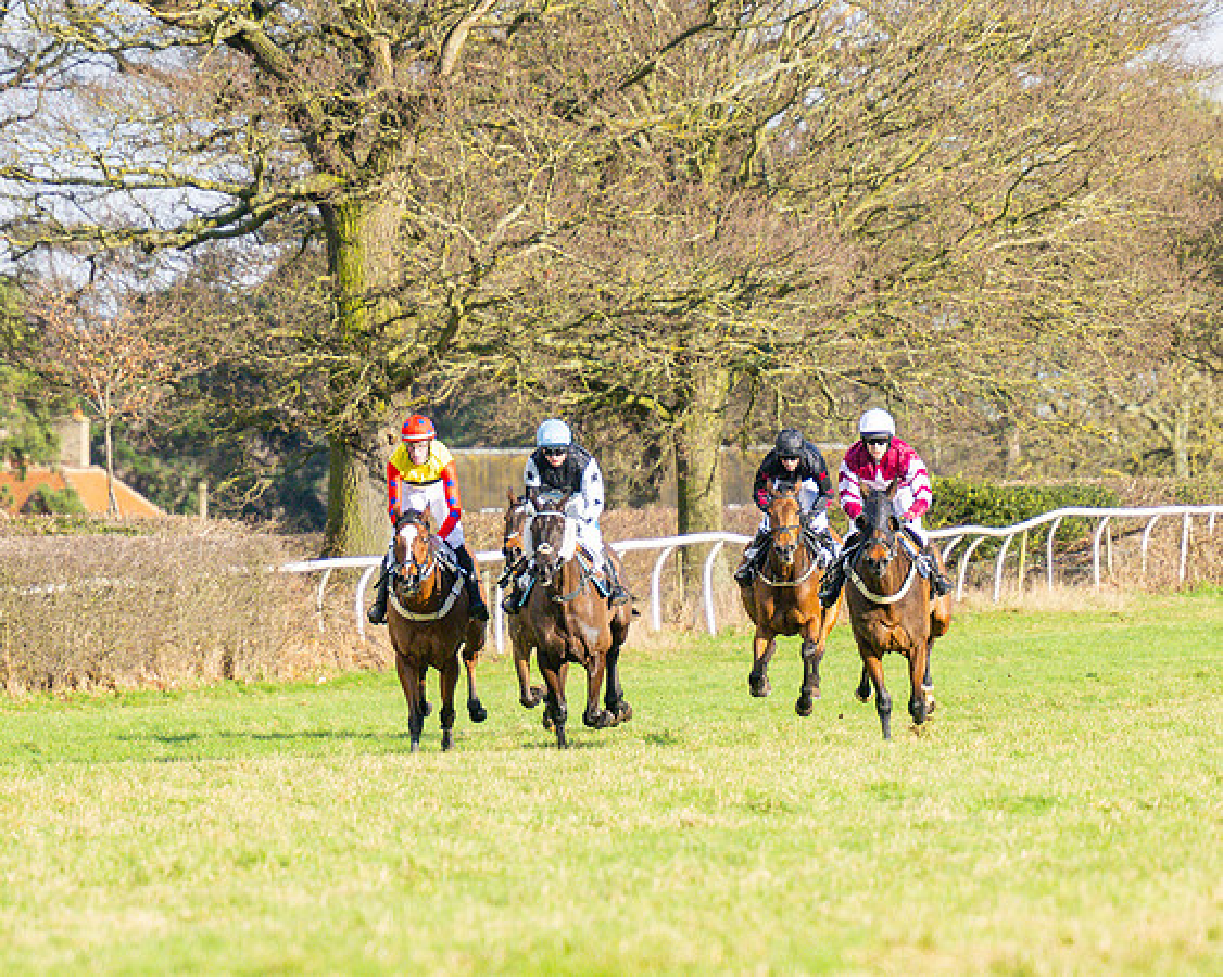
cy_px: 524
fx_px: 16508
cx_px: 671
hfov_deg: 4.2
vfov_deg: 3.4
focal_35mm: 456
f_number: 4
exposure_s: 1/3200
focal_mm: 190
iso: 400
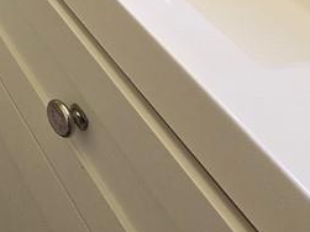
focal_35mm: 53
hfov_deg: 21.5
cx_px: -259
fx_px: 474
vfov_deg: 19.3
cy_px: -205
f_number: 2.2
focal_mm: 2.2
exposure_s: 1/60
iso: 200
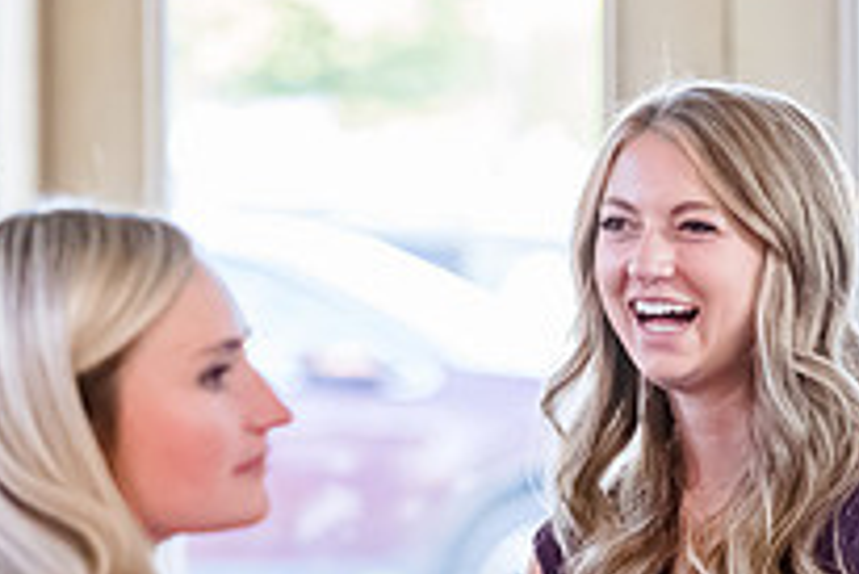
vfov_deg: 4.1
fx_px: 8070
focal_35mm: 338
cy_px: 432
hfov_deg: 6.1
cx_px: 654
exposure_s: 1/250
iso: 4000
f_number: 2.8
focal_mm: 102
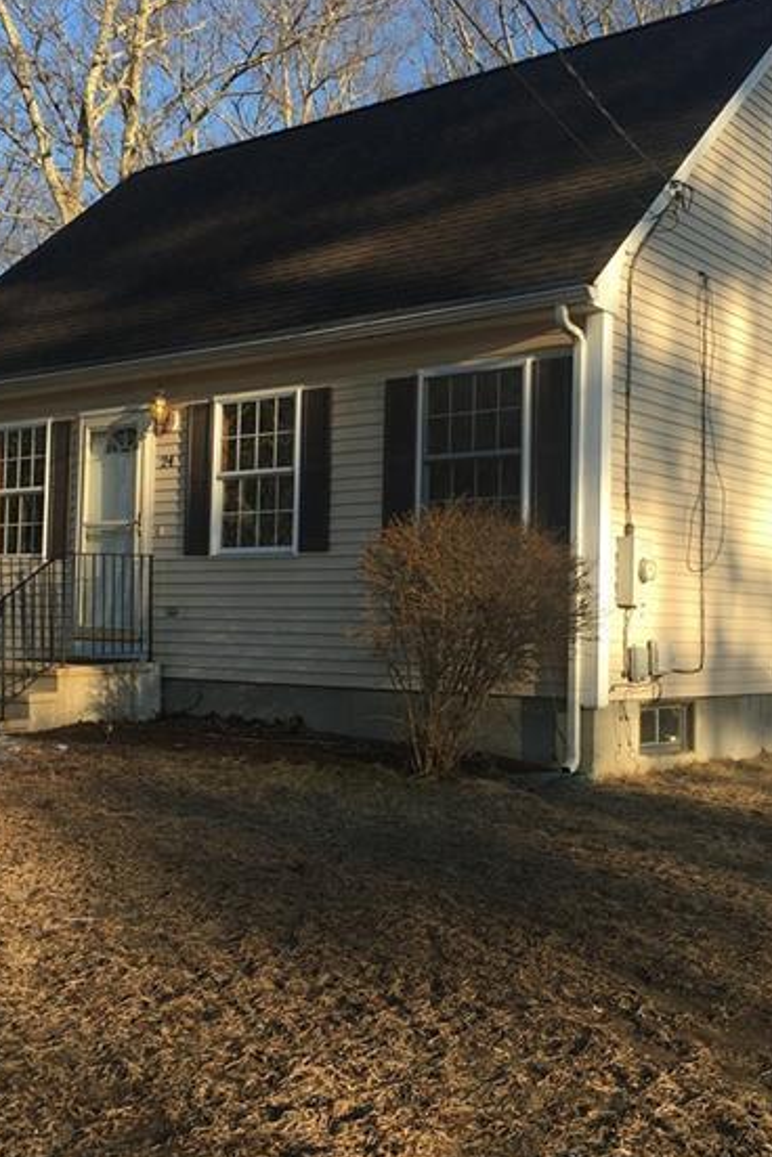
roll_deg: -1.5
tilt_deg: +4.0
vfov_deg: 46.4
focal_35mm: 42
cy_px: 560
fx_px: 1351
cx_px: 407
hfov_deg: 31.9
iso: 25
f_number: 2.2
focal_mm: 4.15
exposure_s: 1/523
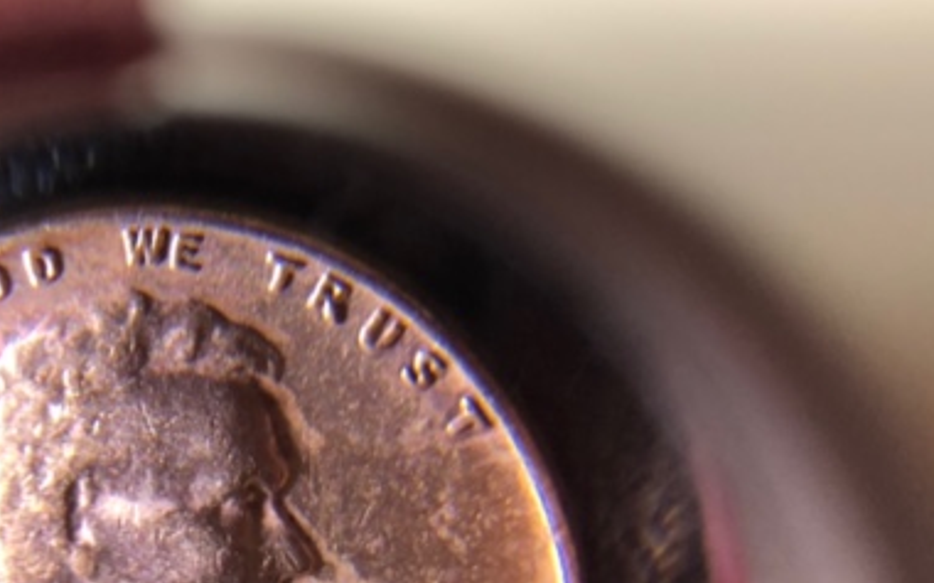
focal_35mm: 50
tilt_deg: -83.2
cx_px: 199
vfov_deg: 25.7
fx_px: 1272
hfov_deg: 38.9
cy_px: 231
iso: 32
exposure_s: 1/30
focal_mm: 3.99
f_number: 1.8
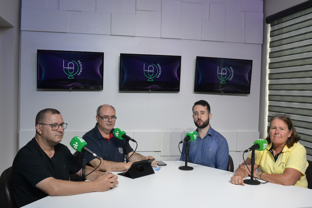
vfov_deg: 36.9
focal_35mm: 36
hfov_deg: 53.1
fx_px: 312
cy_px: 104
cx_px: 156
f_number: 8
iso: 1600
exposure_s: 1/125
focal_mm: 24
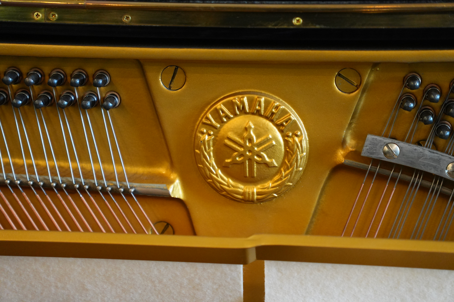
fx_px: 1324
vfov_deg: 13.0
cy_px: 151
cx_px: 227
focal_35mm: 105
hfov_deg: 19.5
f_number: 2.8
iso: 2500
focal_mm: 70
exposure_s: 1/160
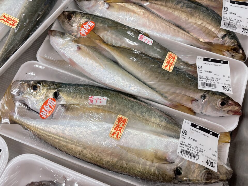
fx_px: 186
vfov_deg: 53.1
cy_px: 93
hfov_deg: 67.3
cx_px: 124
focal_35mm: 26
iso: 125
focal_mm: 5.96
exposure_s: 1/120
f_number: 1.6
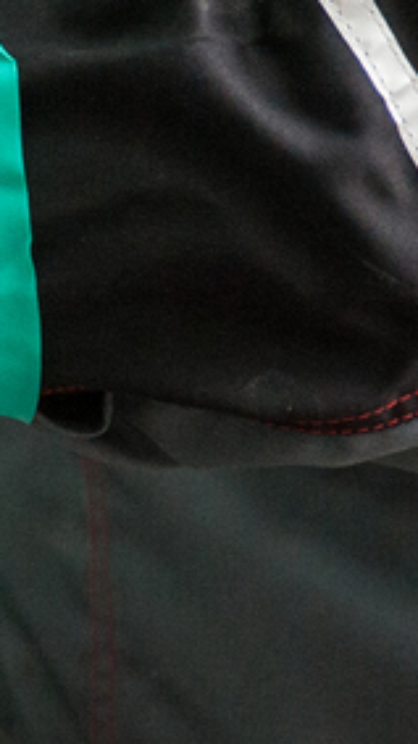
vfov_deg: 6.6
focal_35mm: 325
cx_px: -832
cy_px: 96
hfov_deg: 3.6
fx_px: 6410
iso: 1600
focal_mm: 70
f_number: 5.6
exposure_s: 1/125
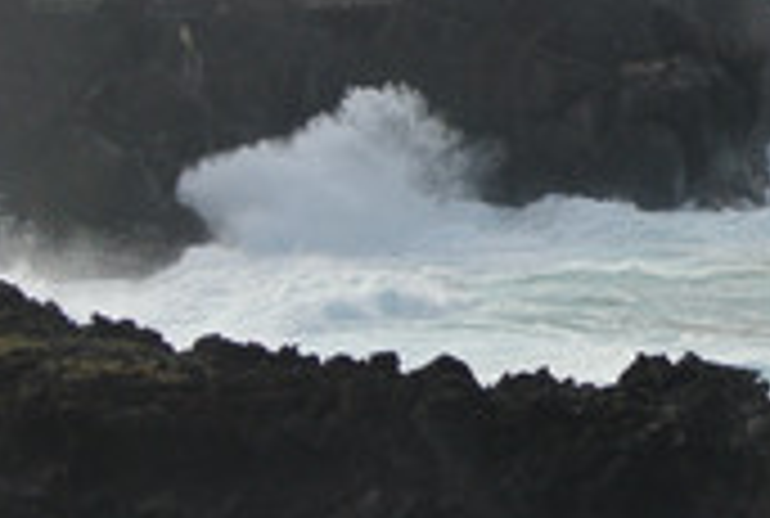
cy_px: 410
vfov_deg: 7.5
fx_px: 3924
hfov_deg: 11.1
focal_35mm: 183
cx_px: 716
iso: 100
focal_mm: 18.2
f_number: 5
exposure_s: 1/800
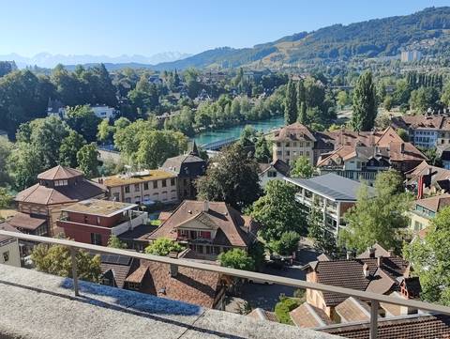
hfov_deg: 52.6
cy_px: 170
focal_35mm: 35
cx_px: 225
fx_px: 455
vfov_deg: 40.8
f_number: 1.8
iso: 50
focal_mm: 6.06
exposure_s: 1/2473
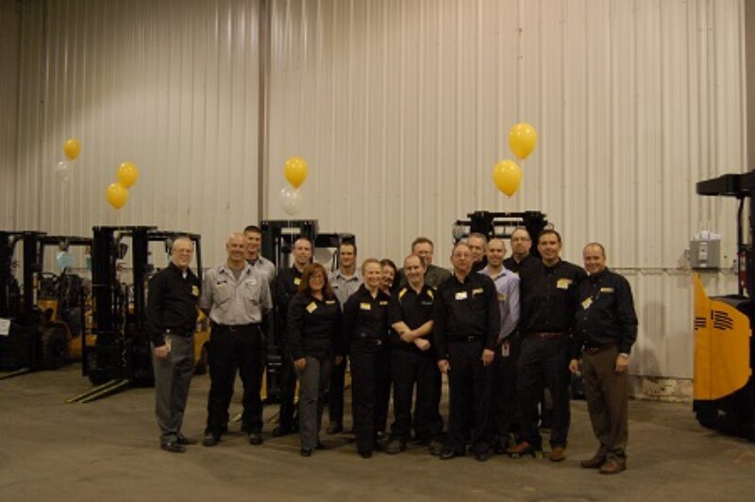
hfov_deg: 49.6
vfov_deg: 34.2
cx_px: 378
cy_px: 251
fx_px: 817
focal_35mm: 39
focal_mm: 26
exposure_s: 1/60
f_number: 4
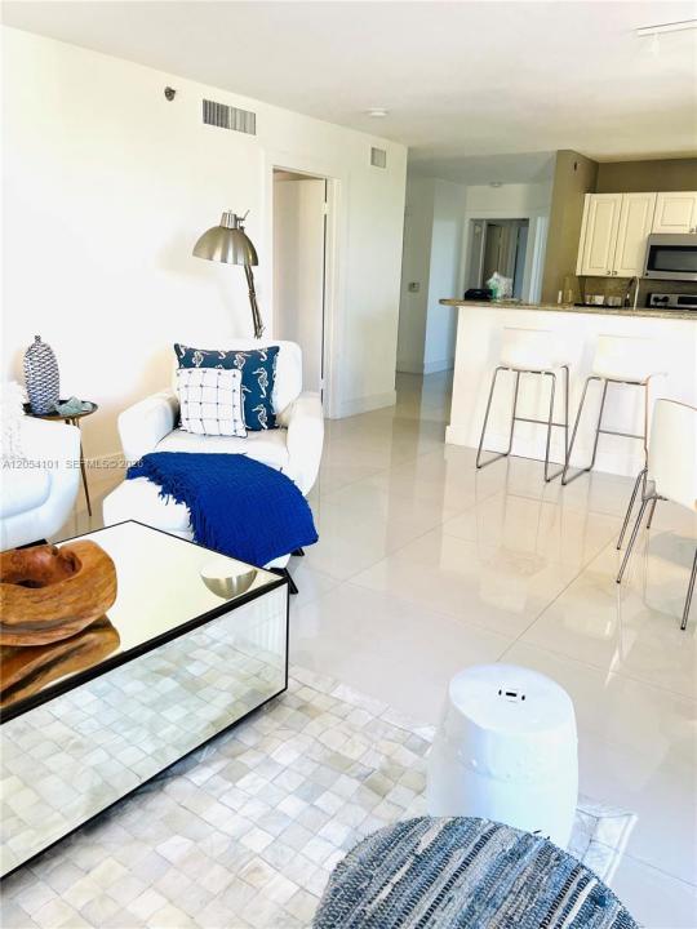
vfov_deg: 67.3
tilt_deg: -15.5
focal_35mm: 26
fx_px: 698
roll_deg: -1.8
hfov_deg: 53.1
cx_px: 348
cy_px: 464
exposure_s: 1/120
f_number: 1.5
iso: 40
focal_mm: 5.7
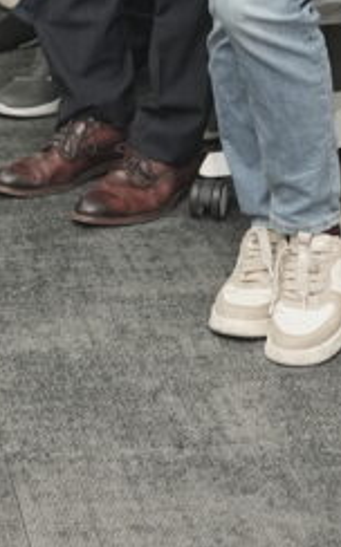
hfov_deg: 8.5
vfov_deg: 13.6
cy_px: -76
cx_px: -223
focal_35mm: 150
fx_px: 2236
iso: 1600
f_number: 3.5
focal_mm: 35
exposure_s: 1/250
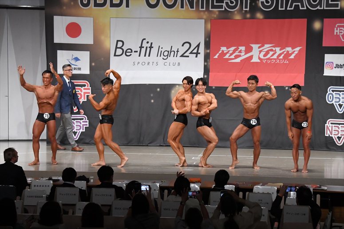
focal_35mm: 97
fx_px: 926
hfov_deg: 21.0
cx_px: 172
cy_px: 114
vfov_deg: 14.1
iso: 6400
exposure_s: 1/400
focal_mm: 65
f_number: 5.6
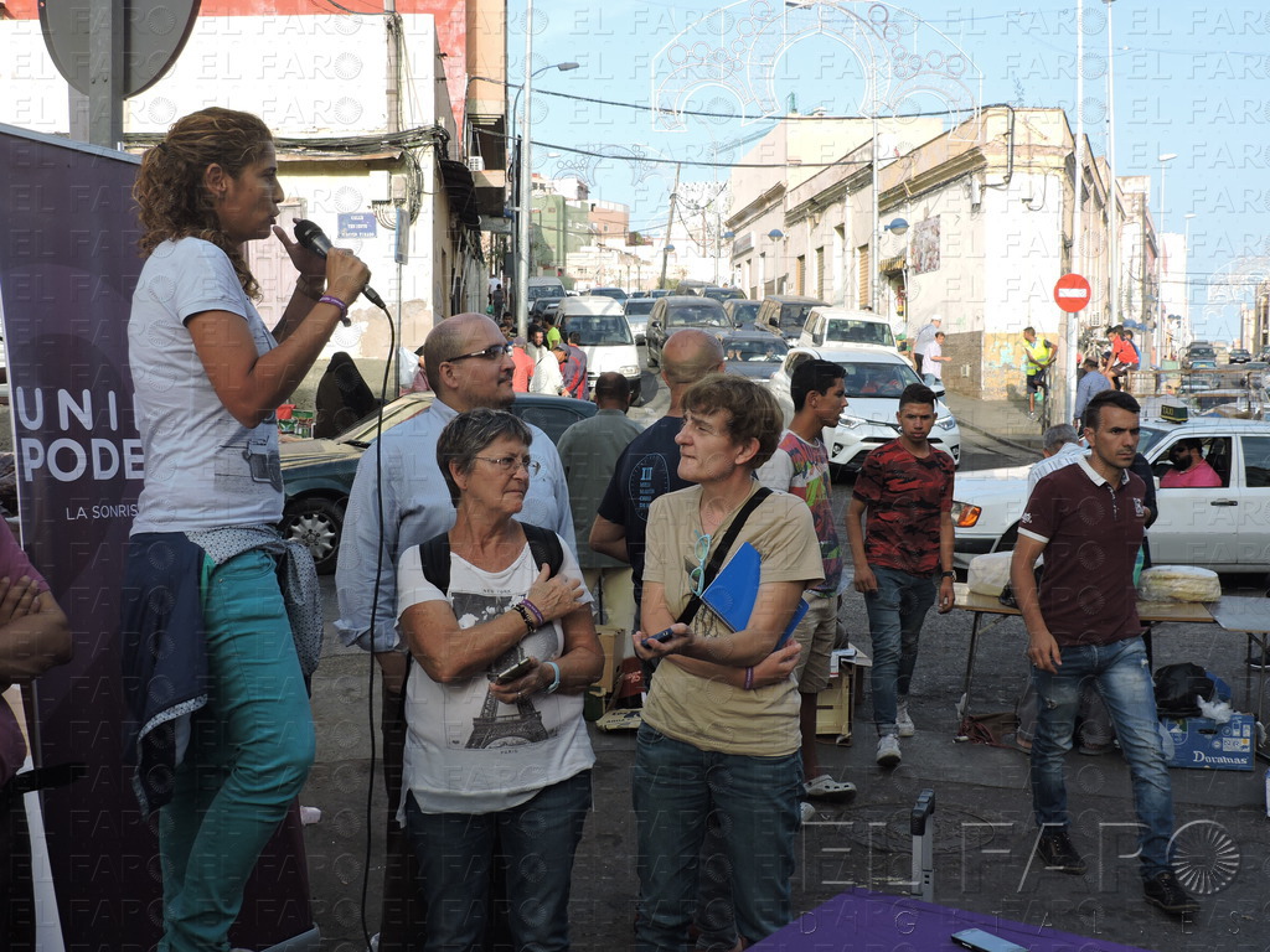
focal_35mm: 40
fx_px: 1468
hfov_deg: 46.8
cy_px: 476
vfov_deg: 36.0
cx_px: 635
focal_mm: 7.1
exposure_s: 1/400
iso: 100
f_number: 3.3
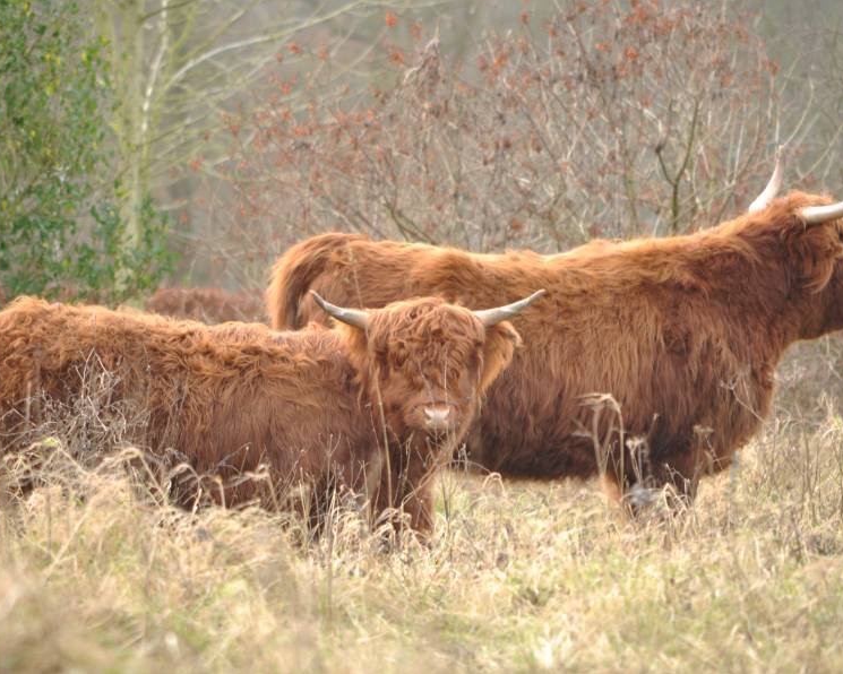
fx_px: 11452
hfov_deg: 4.2
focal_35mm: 459
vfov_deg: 3.4
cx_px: 406
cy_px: 337
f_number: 5.6
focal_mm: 270
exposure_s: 1/20
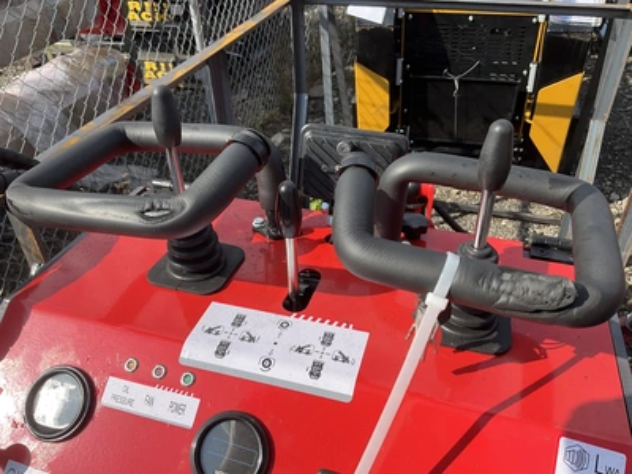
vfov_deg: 48.2
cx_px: 316
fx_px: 529
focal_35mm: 29
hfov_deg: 61.7
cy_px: 237
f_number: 1.8
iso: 25
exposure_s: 1/1035
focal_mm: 3
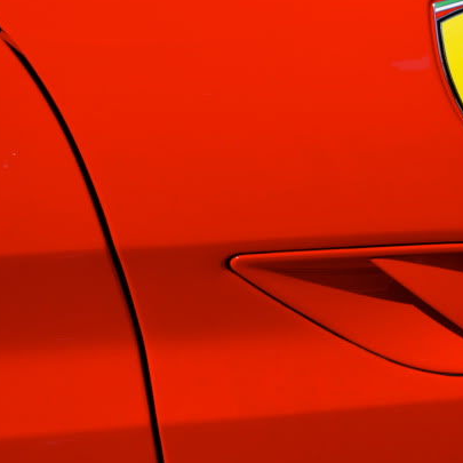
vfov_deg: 29.5
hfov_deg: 27.0
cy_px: 181
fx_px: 878
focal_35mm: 58
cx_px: 513
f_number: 11
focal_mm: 18
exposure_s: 1/500
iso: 200
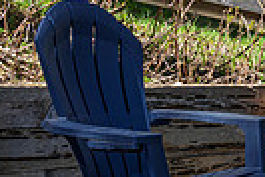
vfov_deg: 12.7
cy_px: 65
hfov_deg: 16.3
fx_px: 796
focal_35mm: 108
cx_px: 456
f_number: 13
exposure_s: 1/80
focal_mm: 24
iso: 400
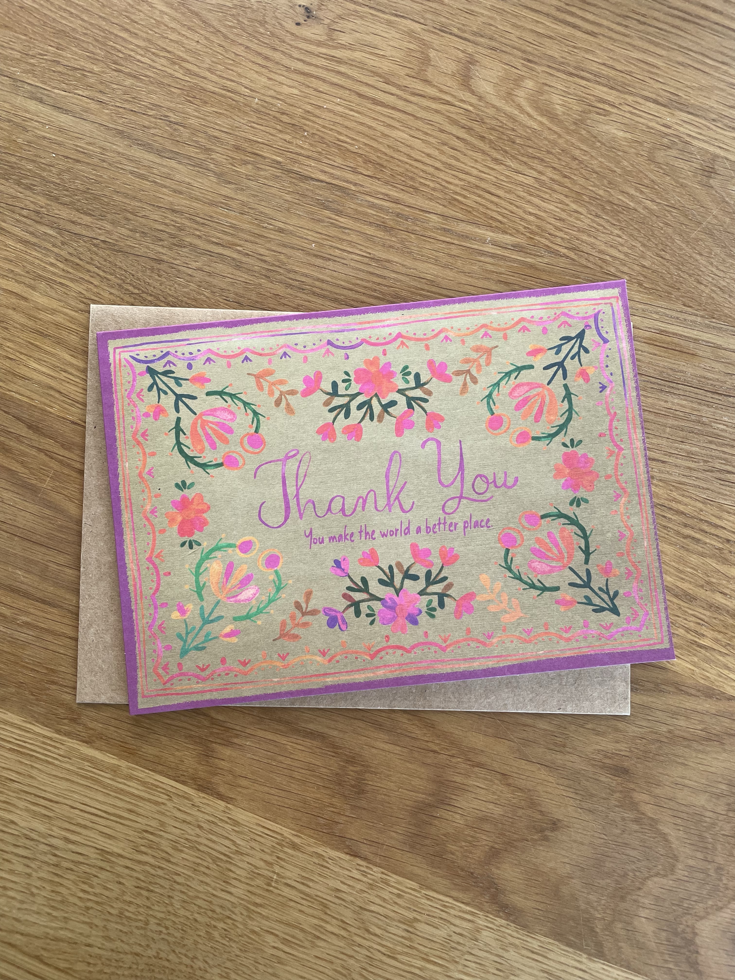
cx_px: 368
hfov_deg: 53.1
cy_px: 490
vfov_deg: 67.3
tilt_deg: -85.7
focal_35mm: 26
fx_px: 736
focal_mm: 4.2
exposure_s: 1/121
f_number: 1.6
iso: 100
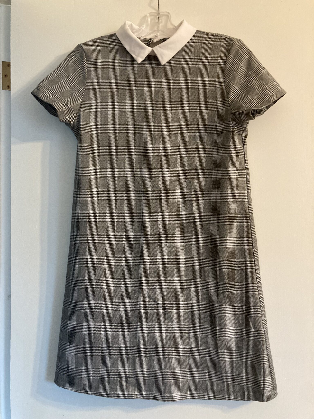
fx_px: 339
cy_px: 210
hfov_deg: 49.7
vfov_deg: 63.4
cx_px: 157
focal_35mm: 28
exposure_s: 1/40
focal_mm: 3.99
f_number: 1.8
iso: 400
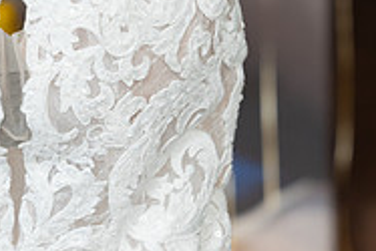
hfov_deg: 10.5
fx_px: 2017
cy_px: -126
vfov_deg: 7.0
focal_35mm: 193
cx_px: -22
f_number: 4
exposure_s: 1/100
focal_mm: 62
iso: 800
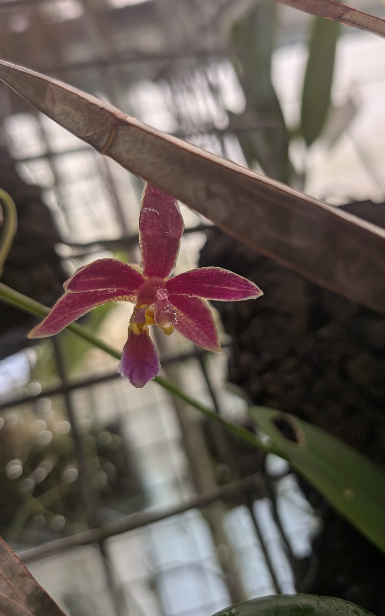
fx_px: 436
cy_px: 302
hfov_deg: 47.5
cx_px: 215
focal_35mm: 26
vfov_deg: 70.4
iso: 28
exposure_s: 1/656
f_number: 1.7
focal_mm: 4.53
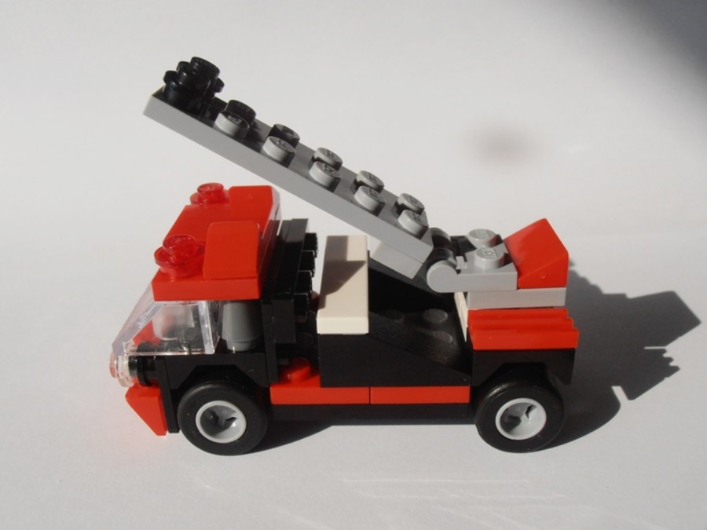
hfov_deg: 50.1
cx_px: 354
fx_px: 756
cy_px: 265
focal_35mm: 37
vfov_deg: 38.7
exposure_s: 1/800
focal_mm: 6.61
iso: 80
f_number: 3.9
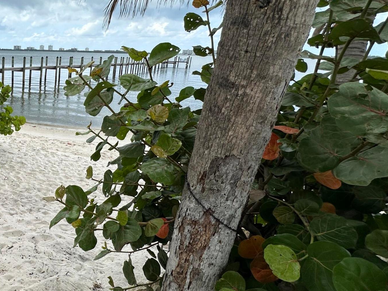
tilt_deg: -14.1
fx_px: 336
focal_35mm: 30
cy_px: 136
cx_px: -1
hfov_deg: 48.9
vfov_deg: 46.8
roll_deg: -1.7
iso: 40
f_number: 2.2
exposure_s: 1/1416
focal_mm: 2.22
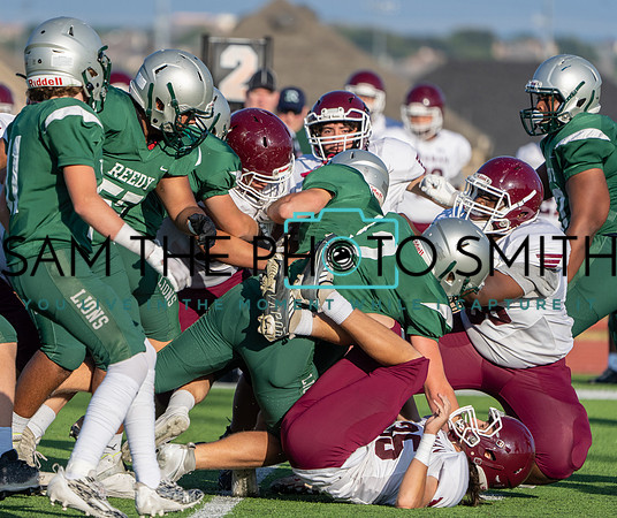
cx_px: 189
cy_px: 289
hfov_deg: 3.8
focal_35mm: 493
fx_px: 9184
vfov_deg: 3.2
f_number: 5.6
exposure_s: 1/1250
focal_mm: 342
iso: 250
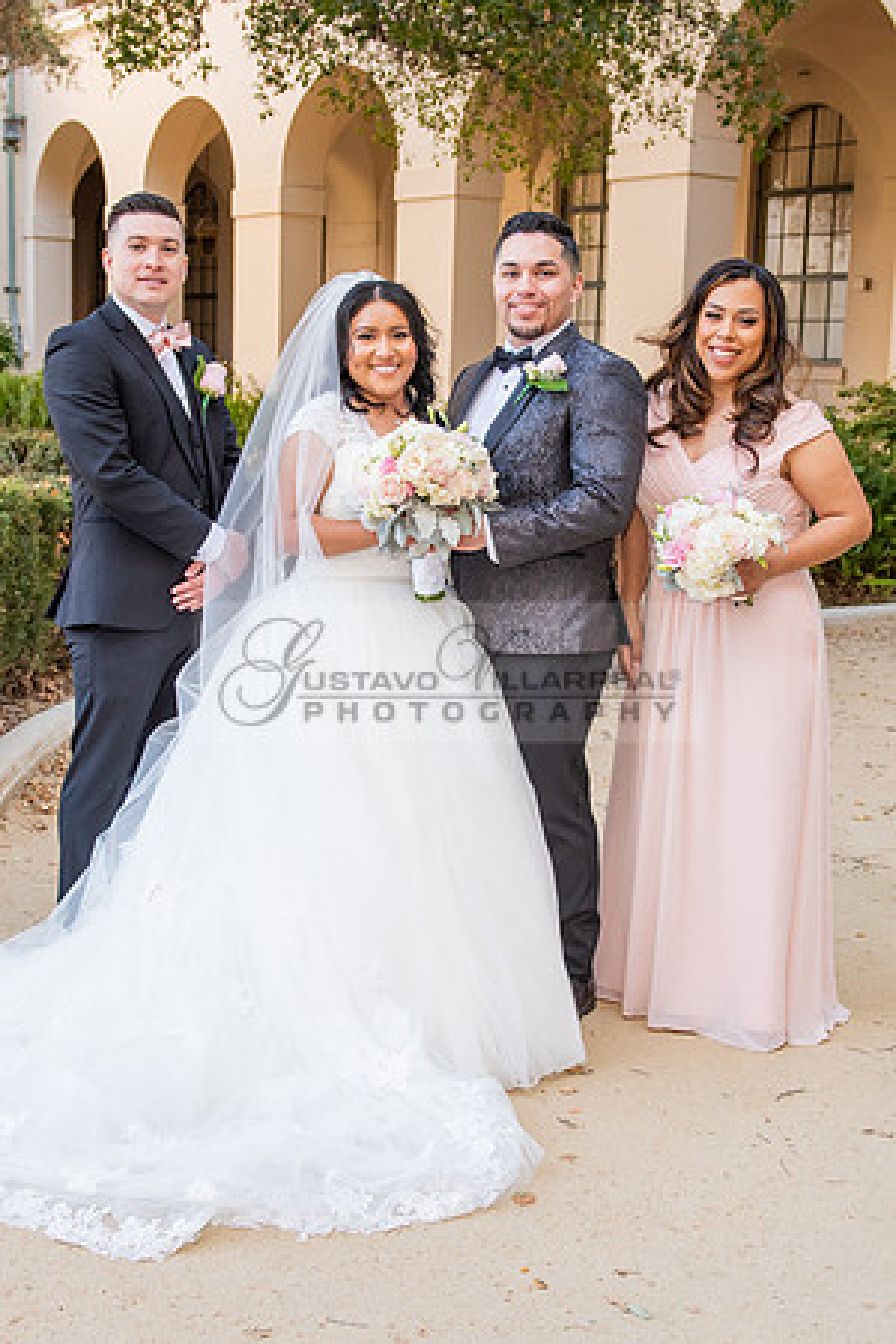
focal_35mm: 50
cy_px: 680
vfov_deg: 39.4
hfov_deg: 26.8
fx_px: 1878
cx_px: 407
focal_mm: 32
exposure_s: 1/200
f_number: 4.5
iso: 640
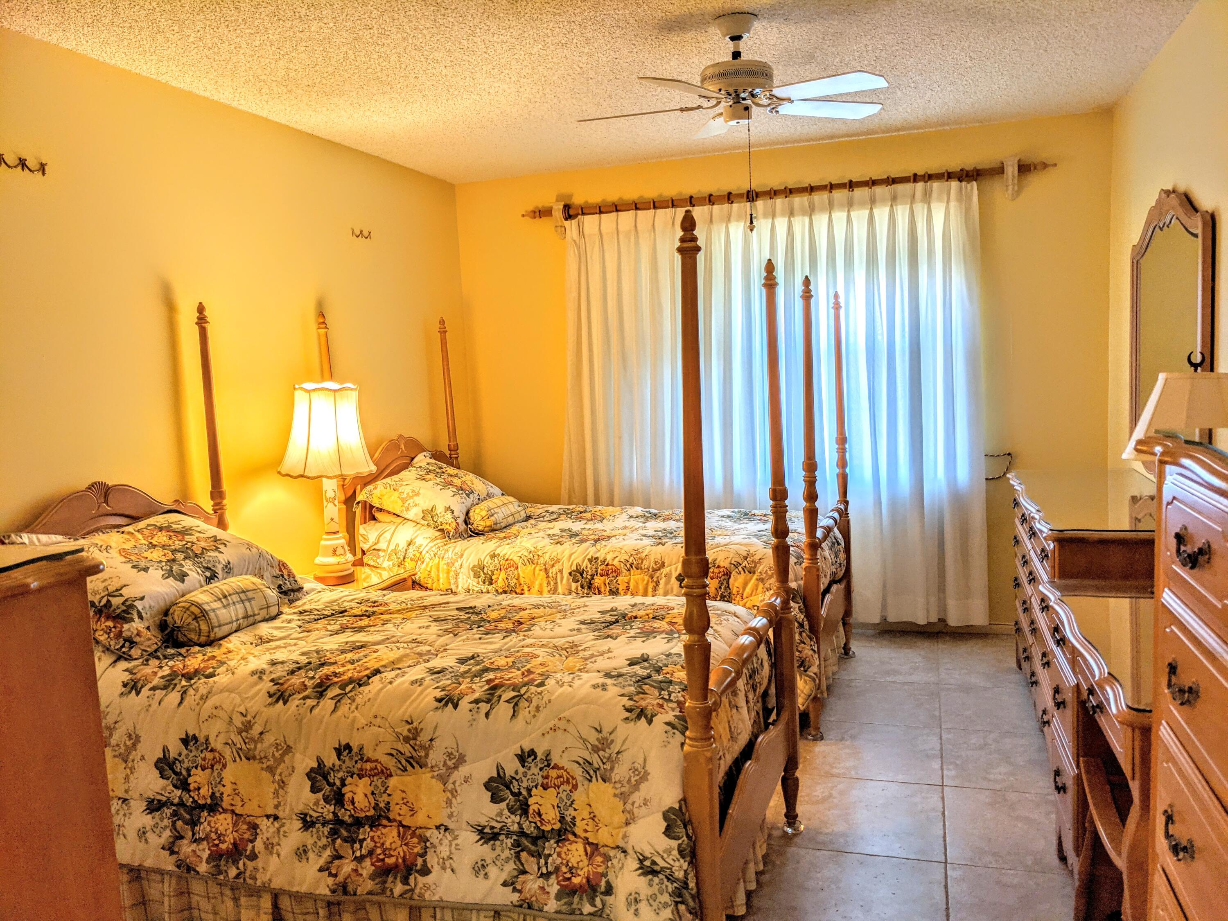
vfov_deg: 51.4
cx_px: 614
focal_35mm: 27
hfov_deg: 65.3
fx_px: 958
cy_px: 460
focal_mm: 4.38
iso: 45
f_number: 1.73
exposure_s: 1/60
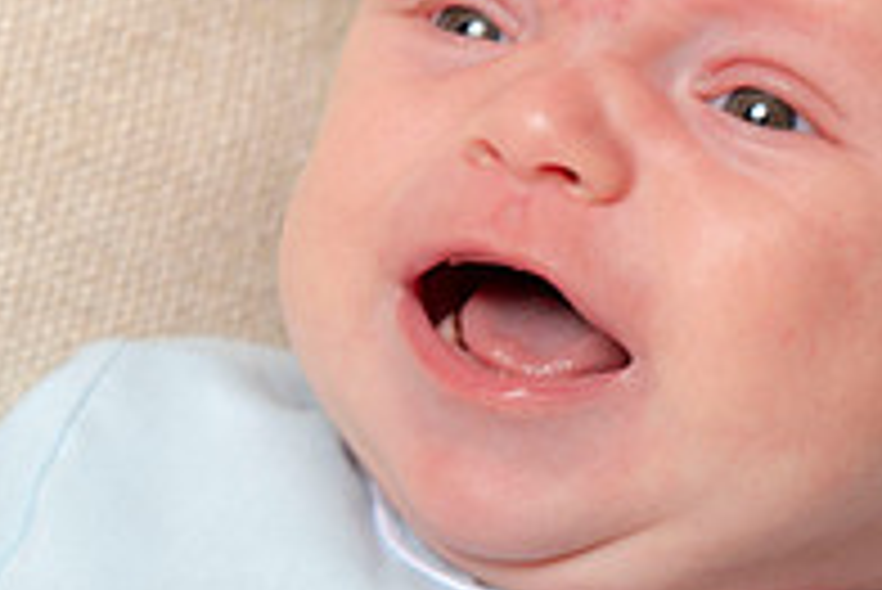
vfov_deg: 3.1
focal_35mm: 444
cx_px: 531
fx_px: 10886
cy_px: 432
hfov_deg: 4.6
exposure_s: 1/200
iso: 250
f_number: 5.6
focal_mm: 150
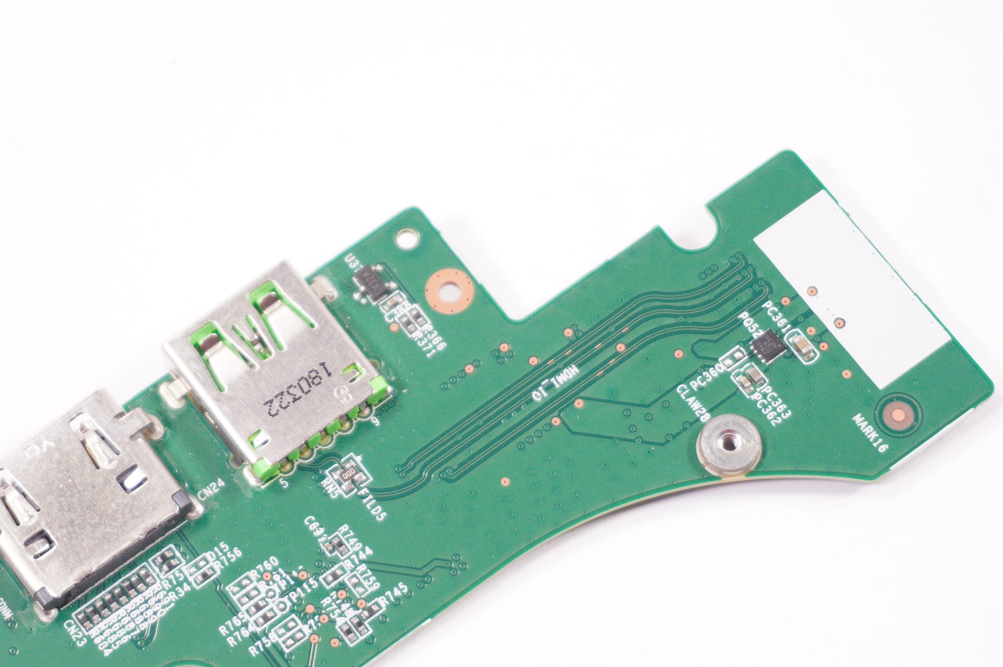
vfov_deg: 13.7
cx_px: 334
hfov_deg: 20.4
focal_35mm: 100
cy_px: 483
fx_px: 2777
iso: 800
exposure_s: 1/200
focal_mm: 45
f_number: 5.6
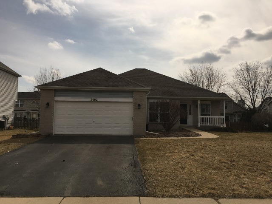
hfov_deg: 61.7
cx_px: 136
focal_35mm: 29
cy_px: 102
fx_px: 228
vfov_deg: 48.2
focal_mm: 4.15
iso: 25
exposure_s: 1/3846
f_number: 2.2
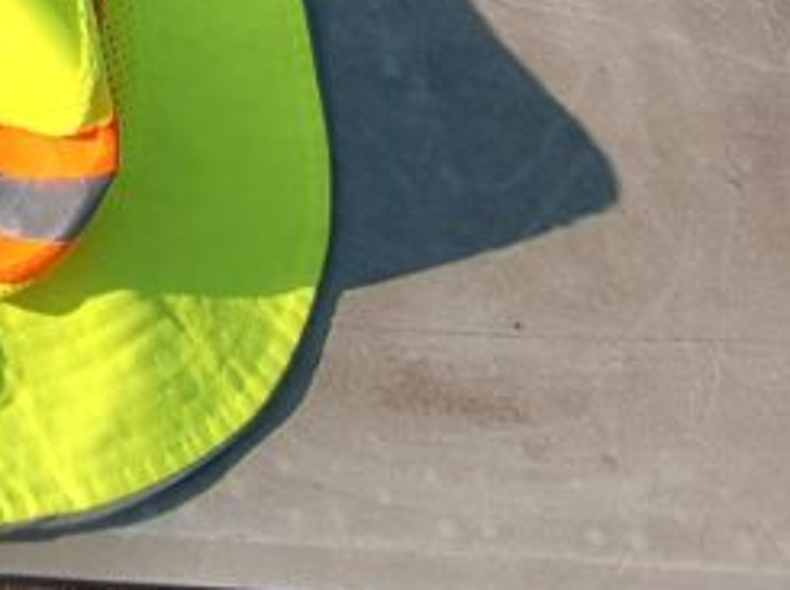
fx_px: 1527
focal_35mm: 67
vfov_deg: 17.7
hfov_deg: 23.4
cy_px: -461
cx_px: -384
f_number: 2.2
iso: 40
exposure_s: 1/1836
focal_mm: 1.64
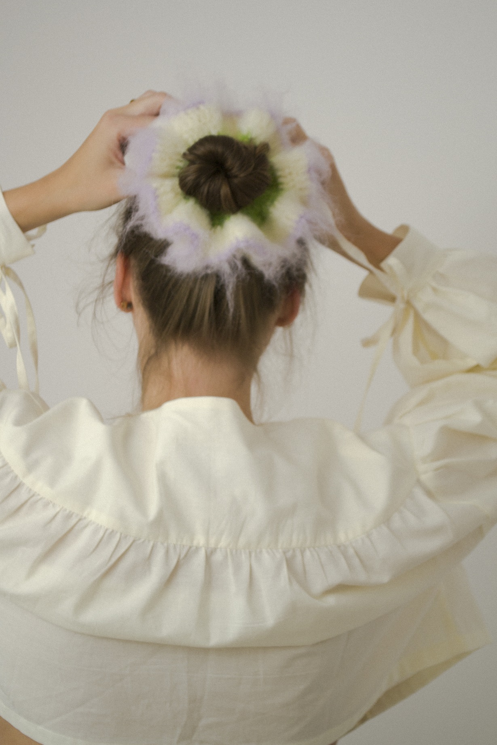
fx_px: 1553
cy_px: 372
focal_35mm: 75
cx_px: 248
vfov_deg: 27.0
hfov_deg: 18.2
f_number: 5.6
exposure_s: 1/80
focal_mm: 50
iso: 140
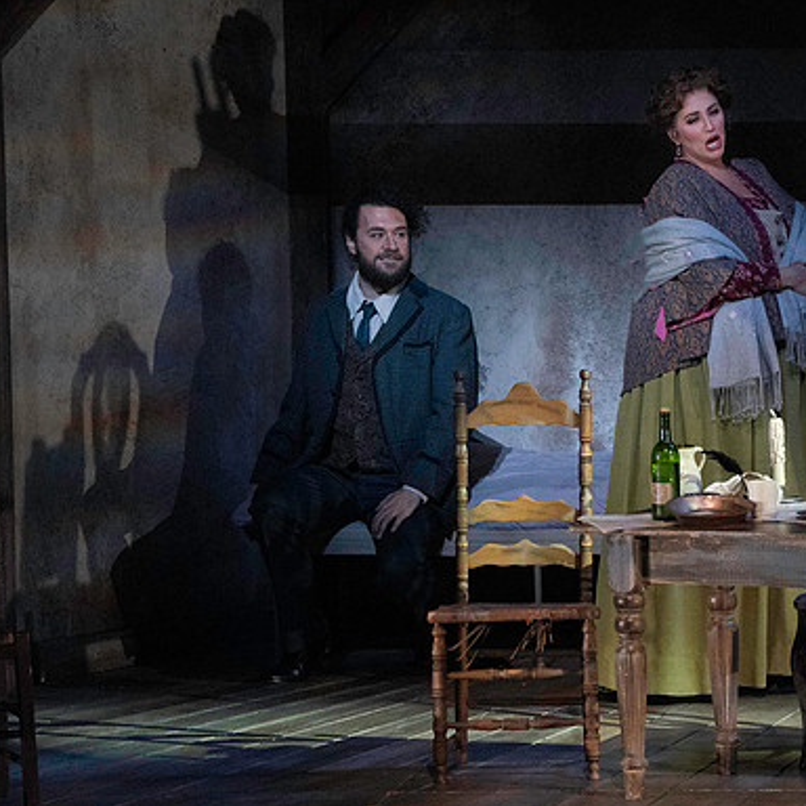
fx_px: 13514
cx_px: 548
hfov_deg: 3.4
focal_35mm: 513
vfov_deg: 3.4
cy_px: 404
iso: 16000
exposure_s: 1/320
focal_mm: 400
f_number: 10
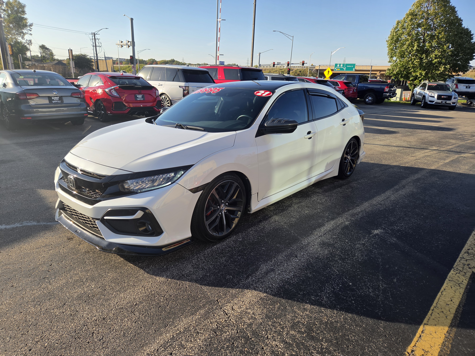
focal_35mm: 23
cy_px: 178
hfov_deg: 73.9
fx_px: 316
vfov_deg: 58.9
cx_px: 238
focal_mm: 5.4
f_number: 1.8
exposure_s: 1/2216
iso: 80
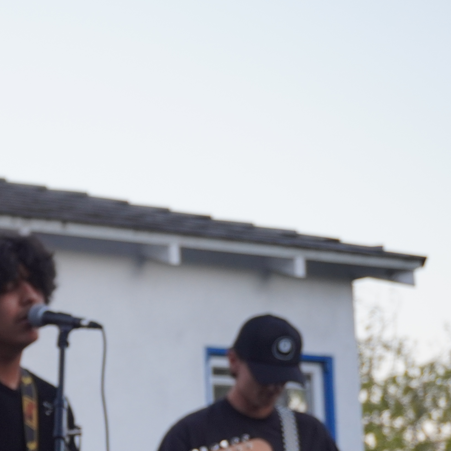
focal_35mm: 140
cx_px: -194
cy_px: 422
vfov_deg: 12.4
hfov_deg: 12.0
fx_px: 2064
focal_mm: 36
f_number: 5.6
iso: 500
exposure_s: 1/60
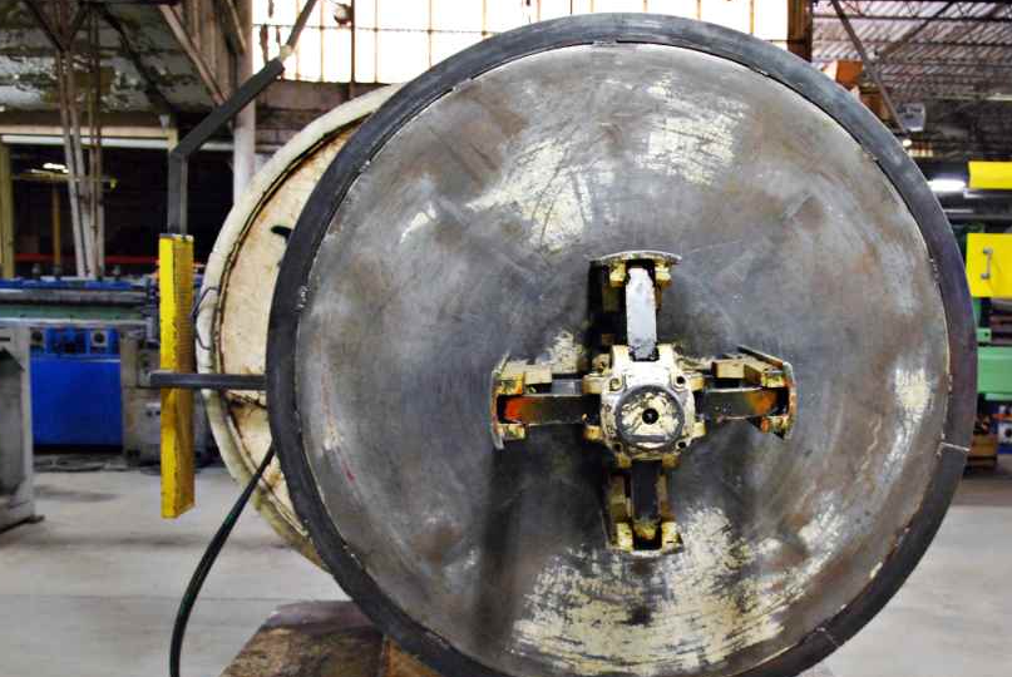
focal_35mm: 56
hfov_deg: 35.6
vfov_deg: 24.2
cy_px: 456
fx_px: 1569
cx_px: 612
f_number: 4
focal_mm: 25
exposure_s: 1/25
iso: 1600
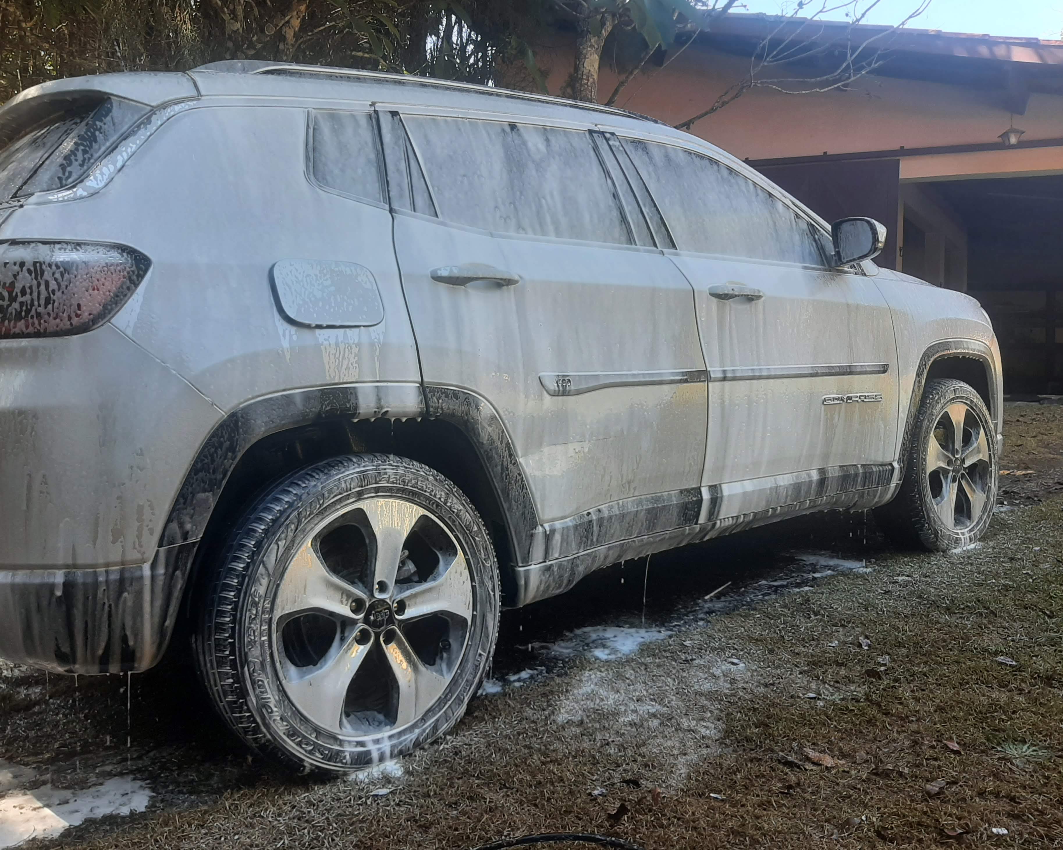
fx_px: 881
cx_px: 484
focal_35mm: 28
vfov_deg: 51.5
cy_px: 420
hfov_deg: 62.1
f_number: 1.7
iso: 40
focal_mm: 3.93
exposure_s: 1/159
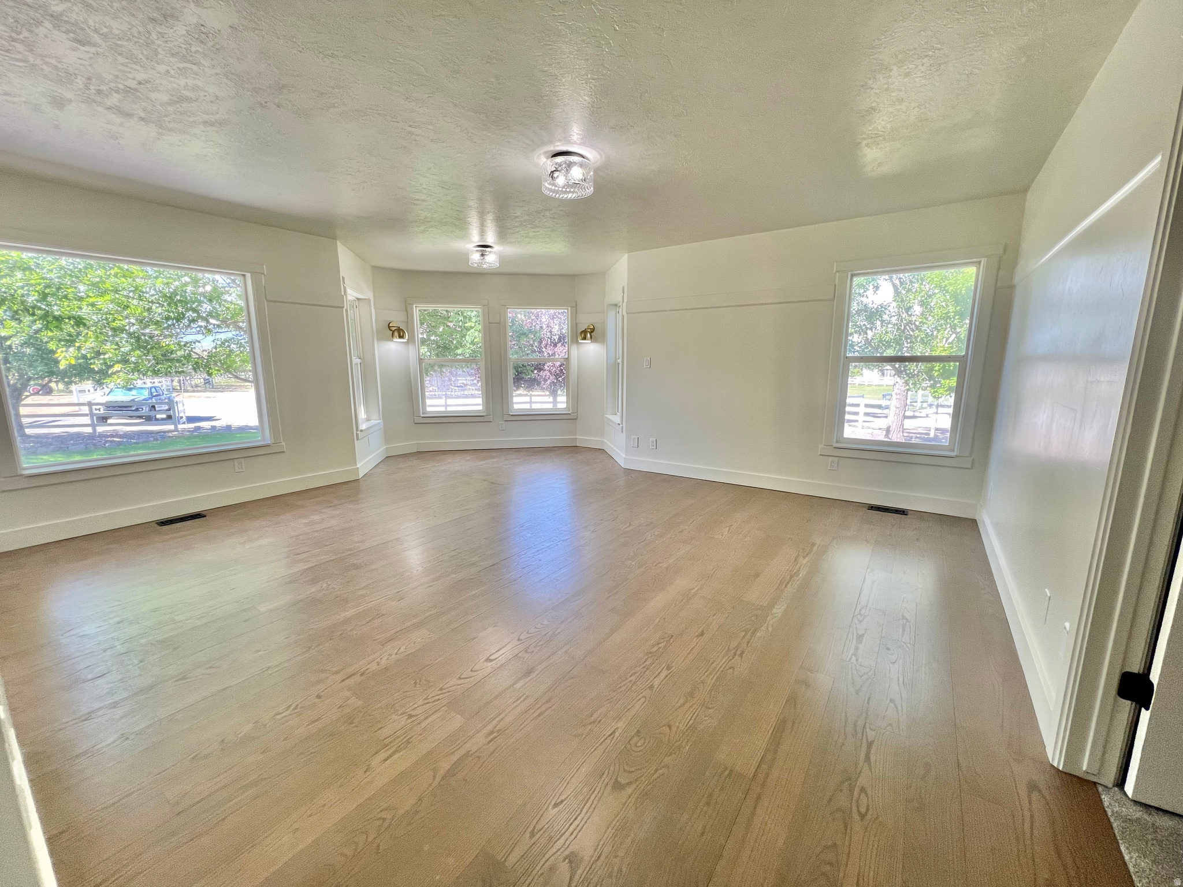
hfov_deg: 106.2
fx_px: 444
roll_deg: +0.0
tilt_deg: -10.2
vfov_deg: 89.9
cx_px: 592
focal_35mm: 13
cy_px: 444
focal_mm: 1.57
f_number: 1.8
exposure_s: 1/120
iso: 80
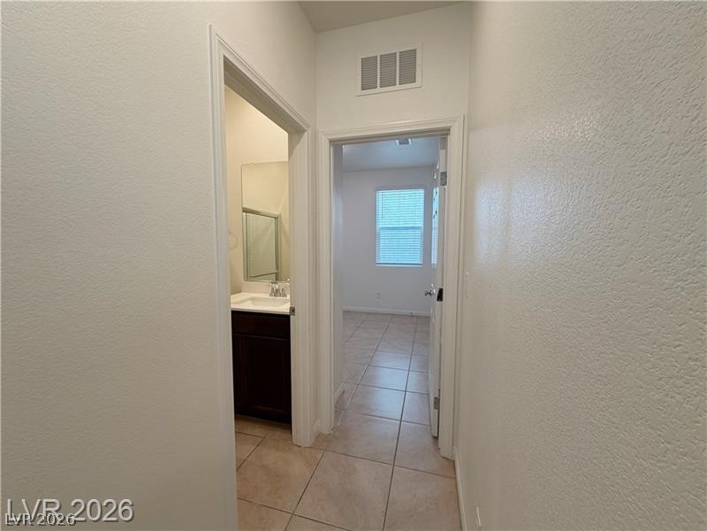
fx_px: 286
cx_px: 354
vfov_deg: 85.7
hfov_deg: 102.1
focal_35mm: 14
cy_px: 266
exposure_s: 1/120
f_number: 2.2
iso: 160
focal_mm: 2.22
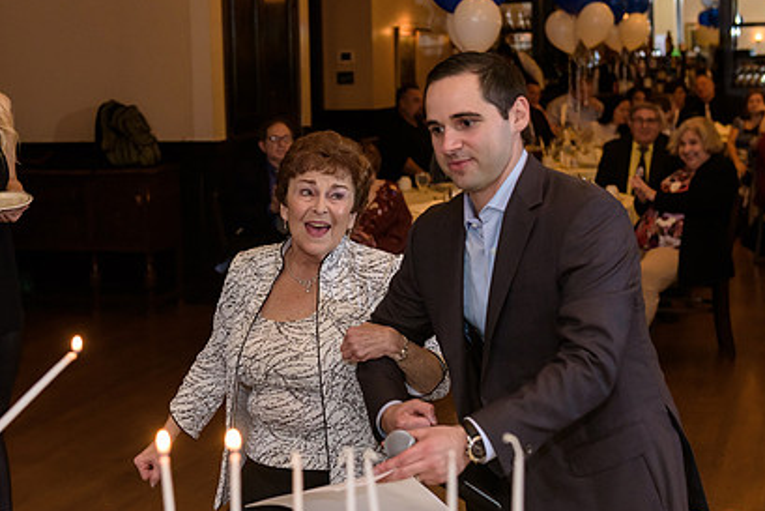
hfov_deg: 29.6
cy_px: 250
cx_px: 318
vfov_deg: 20.0
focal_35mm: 68
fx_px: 1445
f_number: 3.2
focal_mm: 48
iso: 1600
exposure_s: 1/125
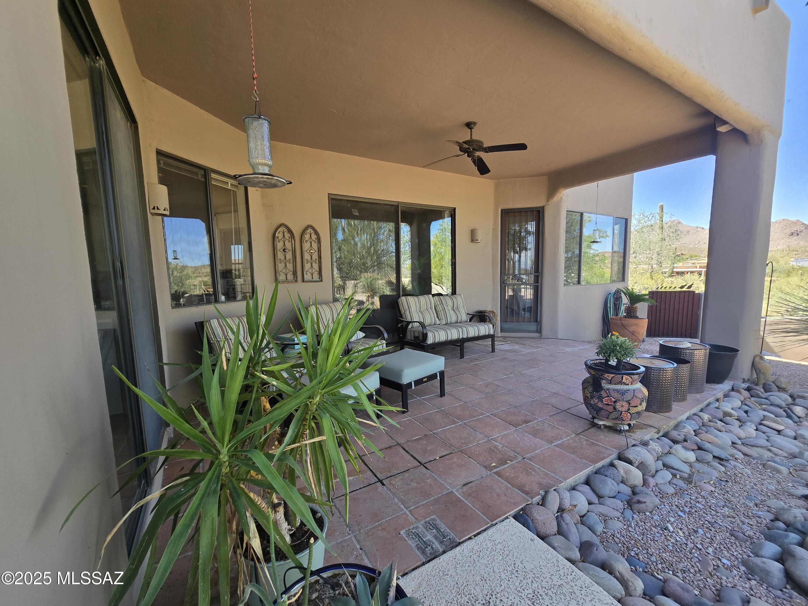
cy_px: 303
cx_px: 404
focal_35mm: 13
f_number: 2.2
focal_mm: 2.2
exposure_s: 1/206
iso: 50
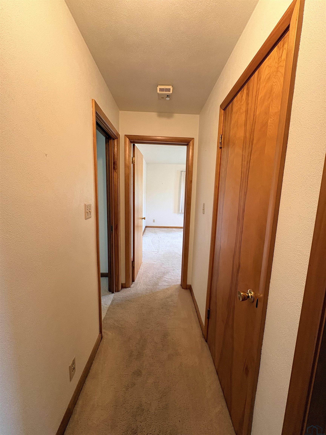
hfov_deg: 85.7
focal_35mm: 14
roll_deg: -1.1
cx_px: 163
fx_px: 176
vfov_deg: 102.1
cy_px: 218
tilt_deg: -6.8
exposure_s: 1/60
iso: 200
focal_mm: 2.22
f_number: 2.2
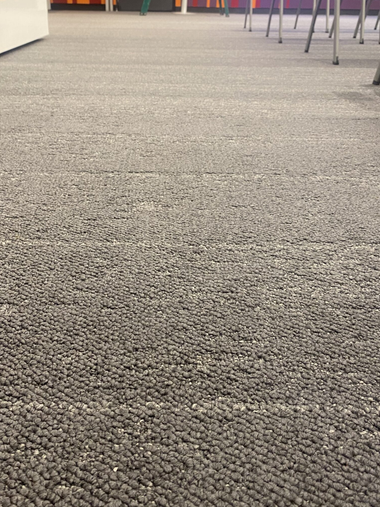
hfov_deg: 42.8
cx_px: 159
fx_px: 483
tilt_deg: -27.0
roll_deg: -1.1
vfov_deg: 55.3
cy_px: 256
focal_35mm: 33
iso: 200
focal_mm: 4.25
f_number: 1.8
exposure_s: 1/55
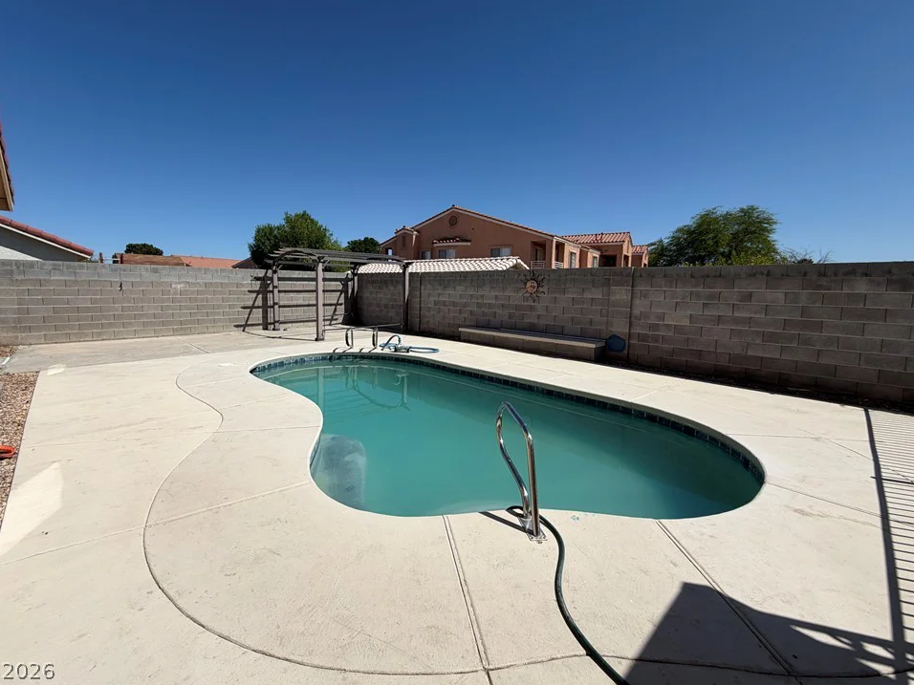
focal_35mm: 15
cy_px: 319
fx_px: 396
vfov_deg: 81.6
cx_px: 439
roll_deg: -0.9
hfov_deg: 98.1
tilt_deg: -4.8
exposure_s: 1/1848
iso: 20
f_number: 2.2
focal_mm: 2.22
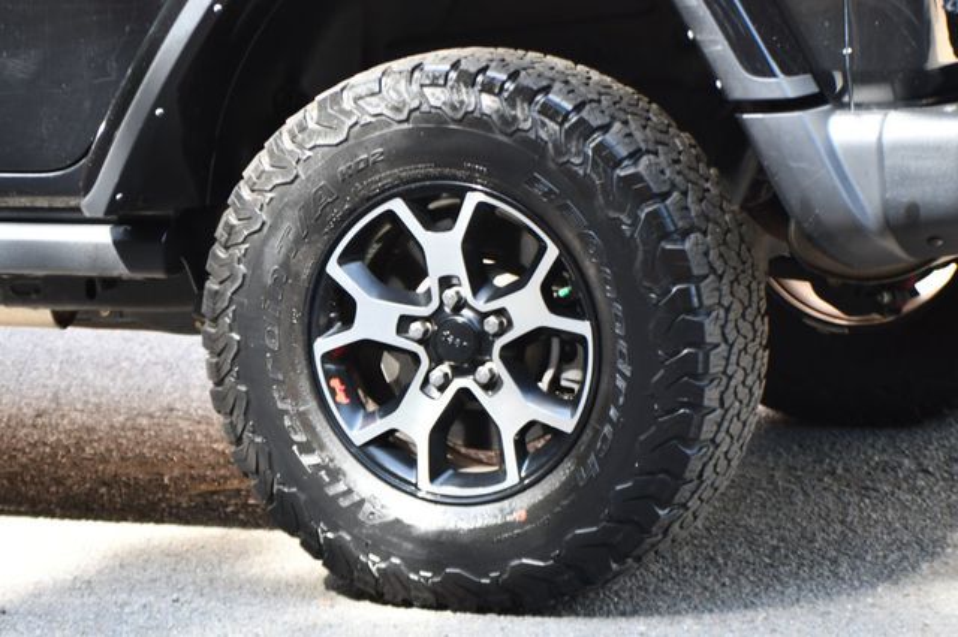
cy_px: 318
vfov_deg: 8.7
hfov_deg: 13.1
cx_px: 479
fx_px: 4176
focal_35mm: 157
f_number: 4.8
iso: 560
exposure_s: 1/250
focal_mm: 105
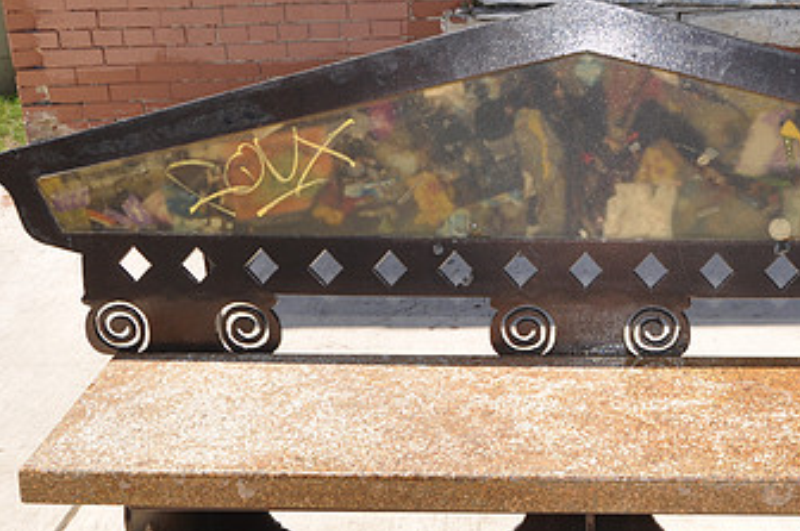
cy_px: 263
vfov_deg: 23.7
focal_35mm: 57
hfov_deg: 34.4
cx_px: 590
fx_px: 1265
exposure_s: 1/200
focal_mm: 22
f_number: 9
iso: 200
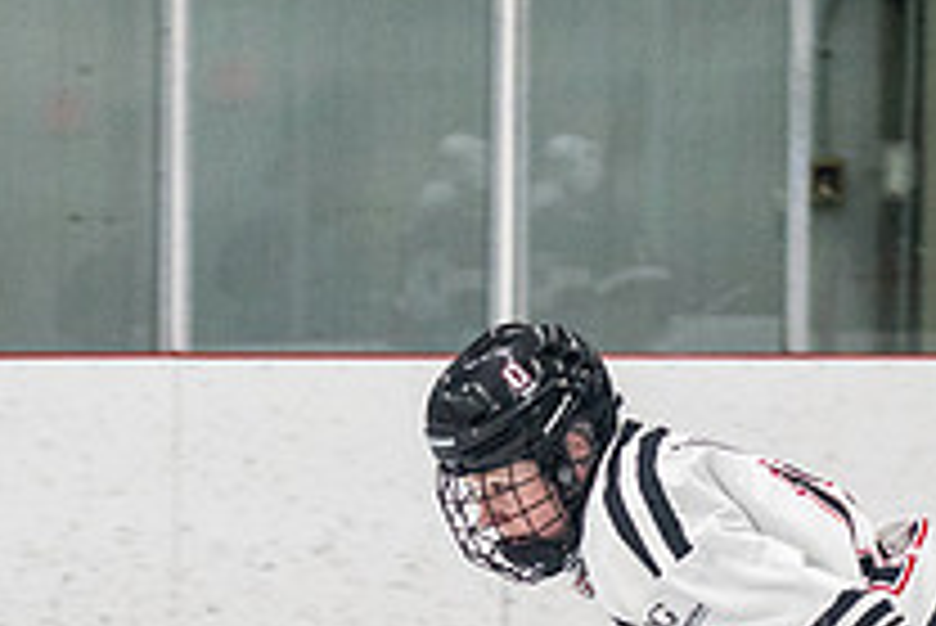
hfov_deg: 5.0
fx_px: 10667
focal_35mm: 410
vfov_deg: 3.4
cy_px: 535
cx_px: 782
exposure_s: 1/400
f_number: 2.8
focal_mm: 70
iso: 800
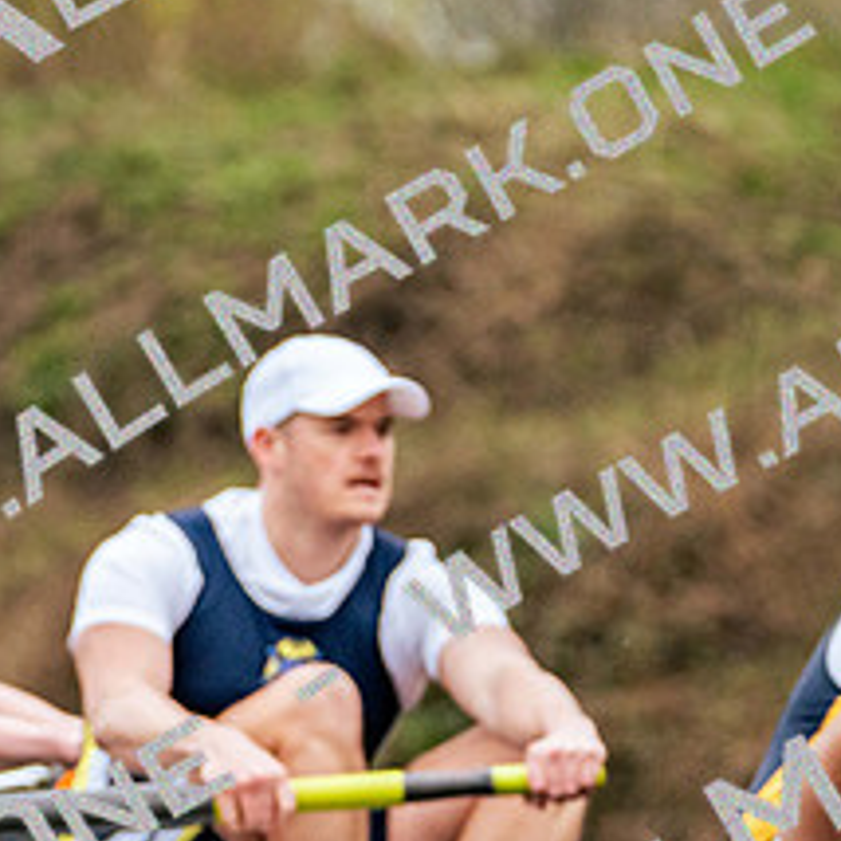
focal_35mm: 711
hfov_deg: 2.5
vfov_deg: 2.5
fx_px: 19543
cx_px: 118
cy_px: 705
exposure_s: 1/2000
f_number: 6.3
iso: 4000
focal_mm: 309
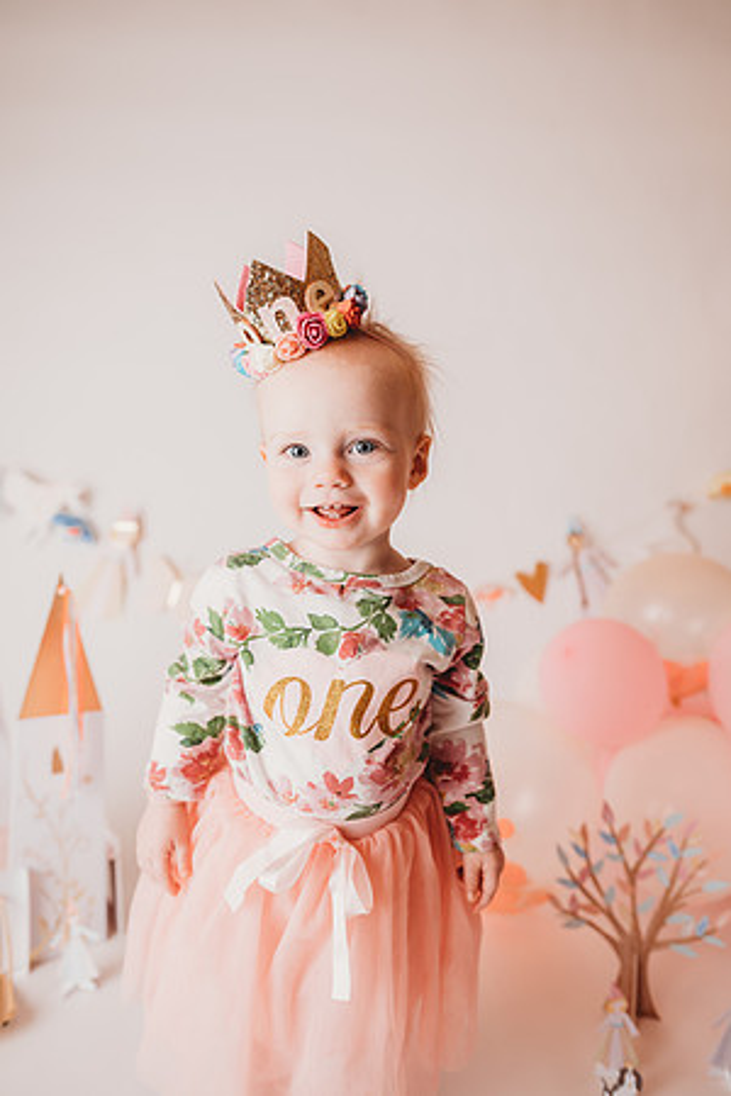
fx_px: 731
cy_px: 548
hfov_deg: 53.1
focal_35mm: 24
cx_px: 366
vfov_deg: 73.7
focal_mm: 24
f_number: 2.8
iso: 100
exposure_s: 1/160
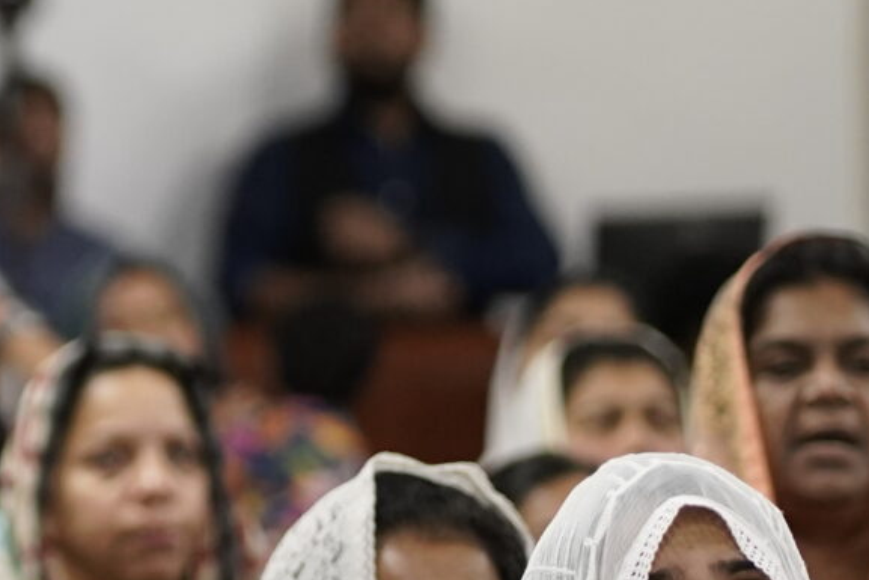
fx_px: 9102
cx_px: -279
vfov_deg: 3.6
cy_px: 267
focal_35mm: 377
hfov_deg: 5.4
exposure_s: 1/350
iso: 2000
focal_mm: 85
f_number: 1.8
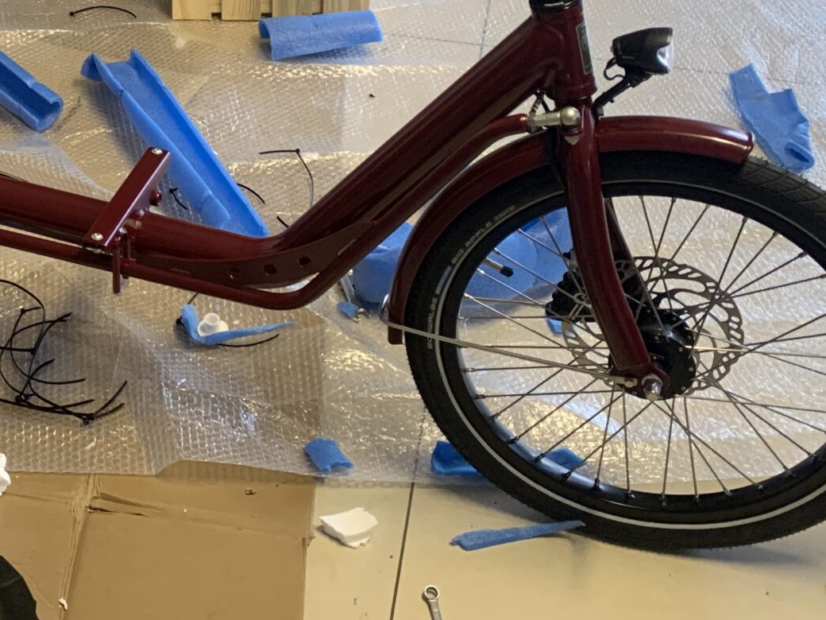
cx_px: -52
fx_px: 1527
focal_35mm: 64
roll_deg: +5.1
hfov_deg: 27.9
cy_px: 15
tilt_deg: -31.9
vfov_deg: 22.2
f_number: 1.8
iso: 320
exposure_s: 1/50
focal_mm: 4.25
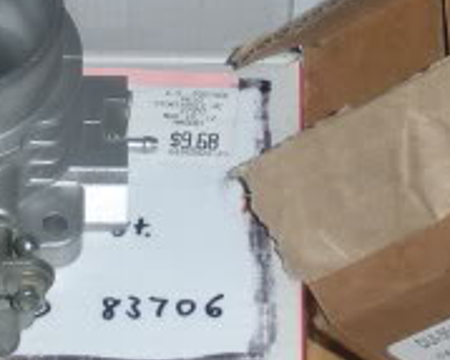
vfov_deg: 7.7
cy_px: 108
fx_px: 2676
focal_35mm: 201
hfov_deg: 9.6
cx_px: 264
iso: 64
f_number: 3.5
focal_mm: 6.3
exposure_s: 1/60
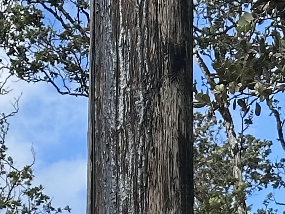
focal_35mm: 260
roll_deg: +0.2
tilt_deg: +9.8
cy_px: 494
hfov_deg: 7.6
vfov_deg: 5.5
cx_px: 156
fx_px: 2141
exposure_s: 1/1062
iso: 64
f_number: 1.78
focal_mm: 6.86
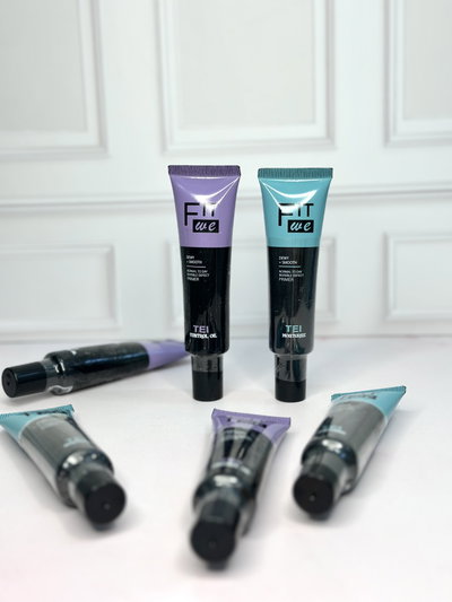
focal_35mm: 48
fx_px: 835
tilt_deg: -13.2
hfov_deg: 30.3
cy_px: 301
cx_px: 226
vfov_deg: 39.6
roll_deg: +1.6
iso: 80
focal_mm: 6.86
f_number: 1.78
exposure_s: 1/103
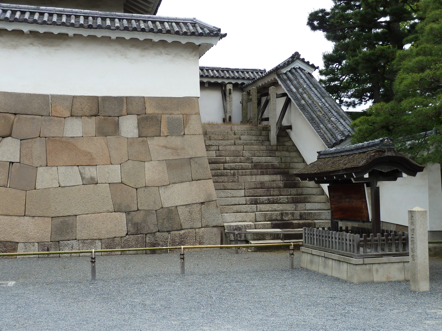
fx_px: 536
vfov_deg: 34.3
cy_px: 166
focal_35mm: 42
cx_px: 221
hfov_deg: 44.8
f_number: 4
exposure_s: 1/320
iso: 80
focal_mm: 6.9
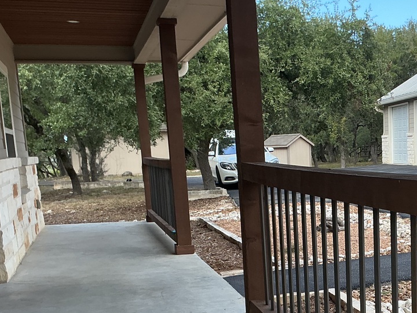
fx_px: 699
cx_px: 357
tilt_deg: -12.1
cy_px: 291
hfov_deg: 32.0
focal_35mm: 58
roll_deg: +1.4
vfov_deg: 24.4
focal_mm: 3
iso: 25
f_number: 1.8
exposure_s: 1/348
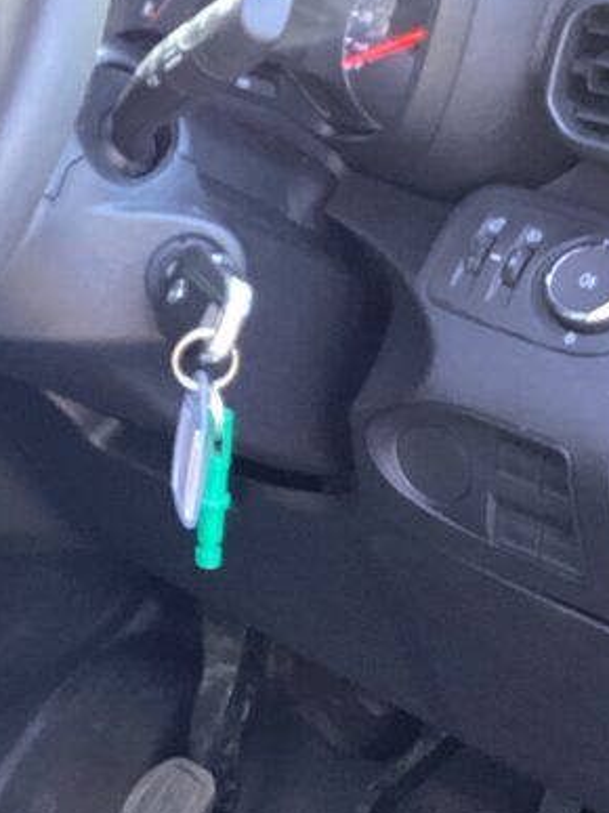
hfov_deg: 16.5
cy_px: 259
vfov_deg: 22.9
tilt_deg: -22.3
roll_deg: +1.9
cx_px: -147
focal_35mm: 85
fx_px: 1995
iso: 125
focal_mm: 3.3
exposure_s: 1/60
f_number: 2.4
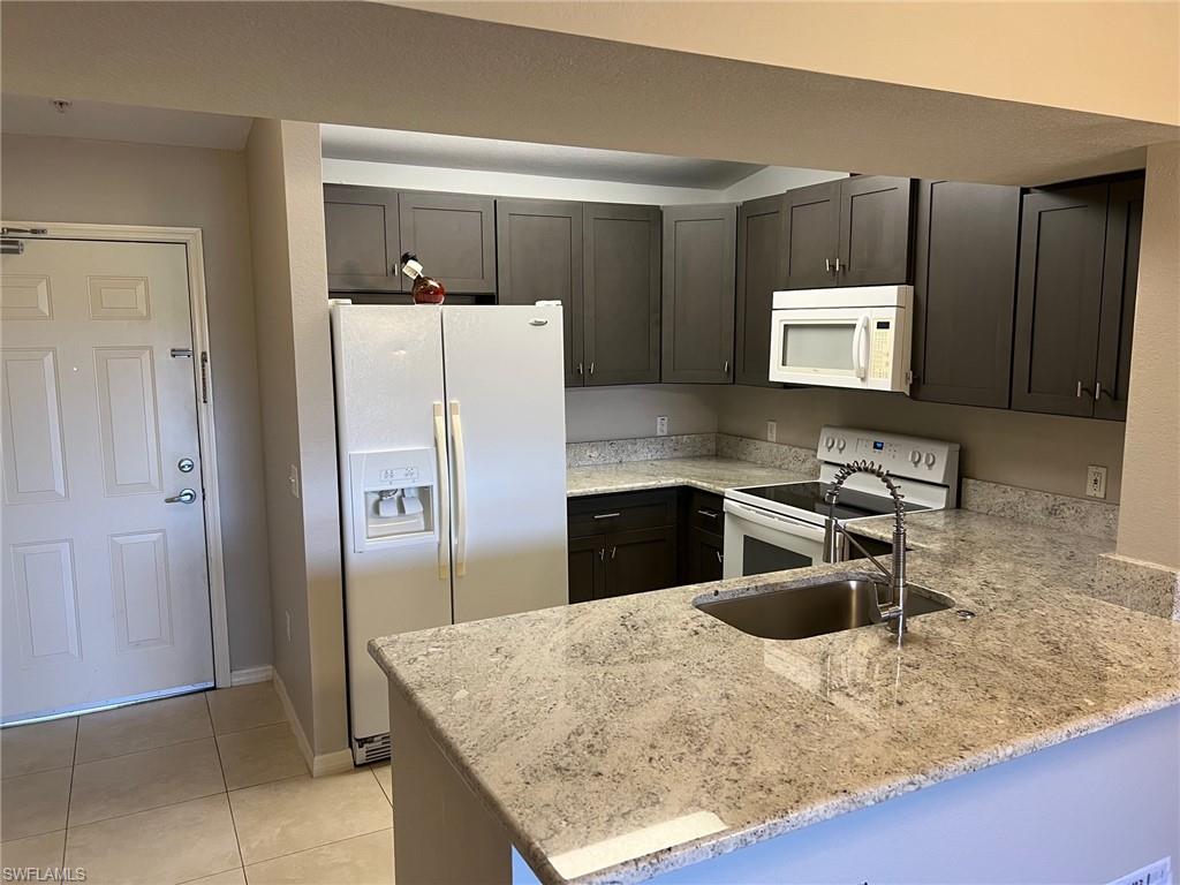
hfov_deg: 67.3
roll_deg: +0.5
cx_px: 590
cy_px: 442
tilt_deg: -8.0
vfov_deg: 53.1
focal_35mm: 26
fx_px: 886
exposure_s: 1/60
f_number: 1.5
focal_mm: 5.7
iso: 125
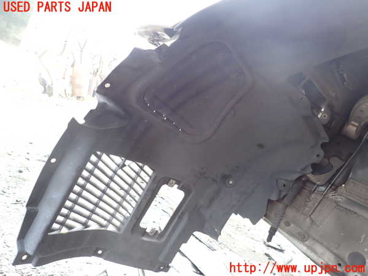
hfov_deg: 69.4
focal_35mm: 25
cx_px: 184
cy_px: 138
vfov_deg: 54.9
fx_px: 266
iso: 100
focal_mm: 4.5
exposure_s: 1/60
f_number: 2.8
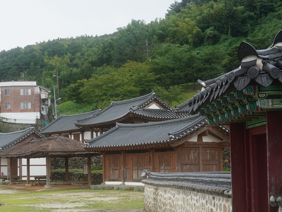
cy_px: 146
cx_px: 100
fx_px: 521
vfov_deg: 22.8
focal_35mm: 64
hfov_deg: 30.1
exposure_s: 1/100
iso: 1250
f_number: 10
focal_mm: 35
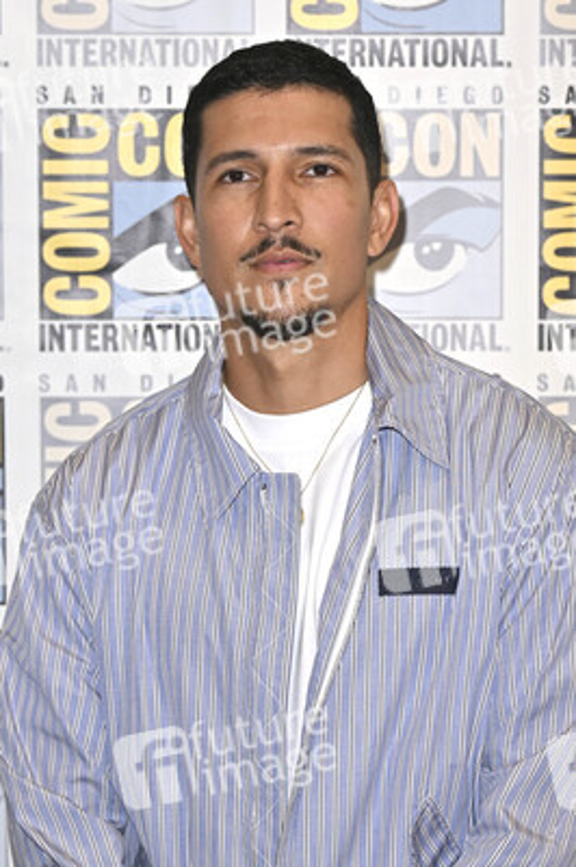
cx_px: 288
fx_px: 2572
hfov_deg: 12.8
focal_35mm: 107
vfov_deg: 19.1
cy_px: 434
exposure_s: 1/250
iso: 2500
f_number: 5
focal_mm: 107
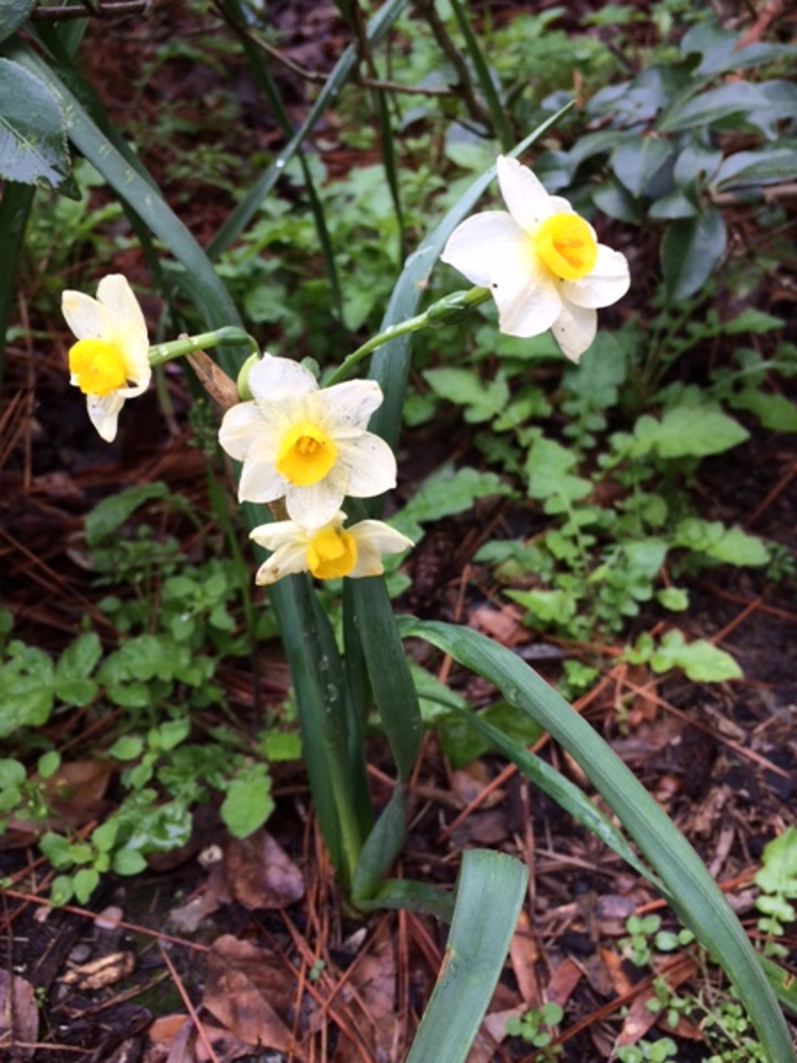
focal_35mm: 31
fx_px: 952
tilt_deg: -36.9
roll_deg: +2.4
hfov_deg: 45.4
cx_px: 382
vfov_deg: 58.4
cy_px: 538
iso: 32
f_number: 2.2
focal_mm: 4.15
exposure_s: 1/306
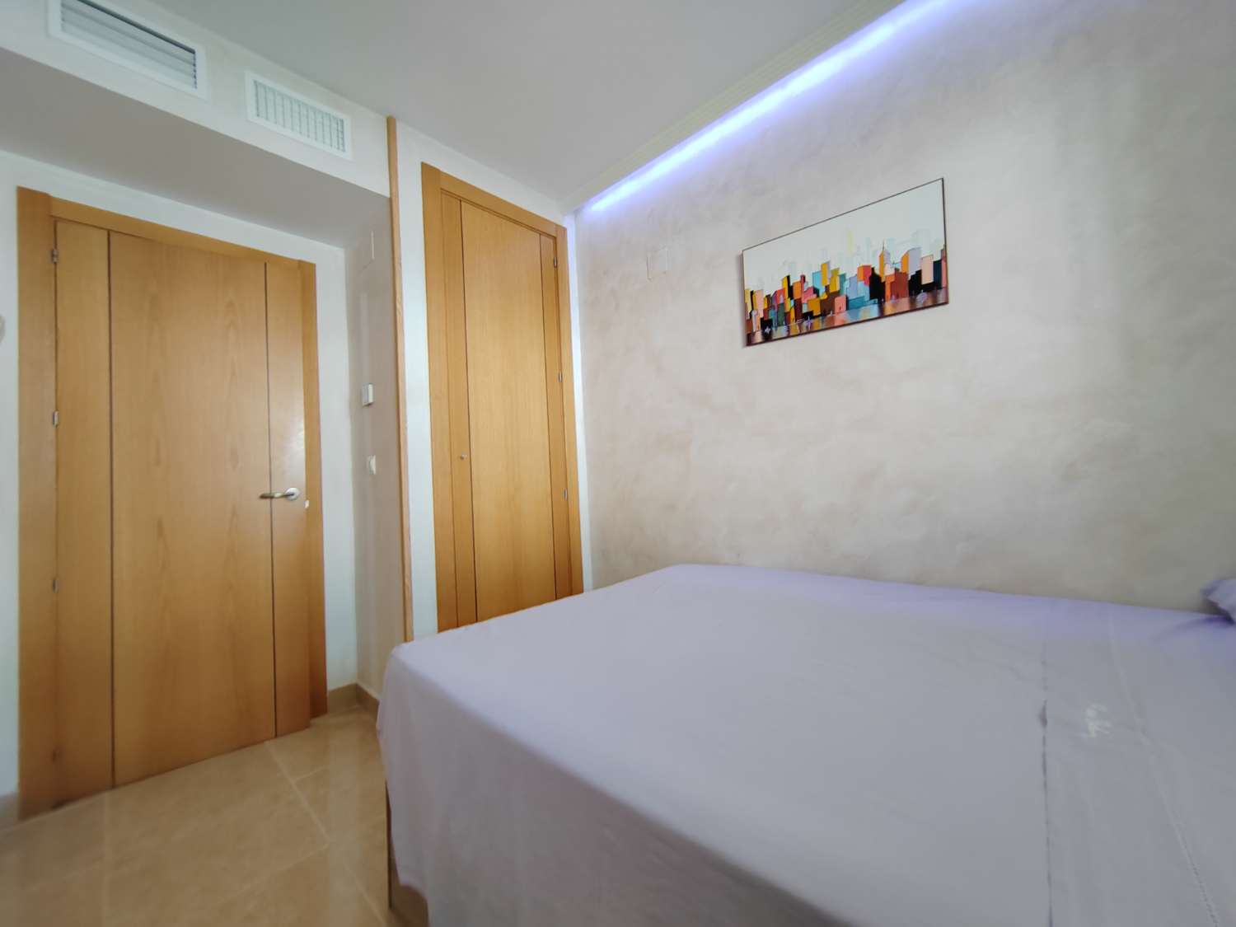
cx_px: 618
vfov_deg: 89.9
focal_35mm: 13
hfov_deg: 106.2
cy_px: 464
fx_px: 464
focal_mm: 2.16
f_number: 2.2
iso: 500
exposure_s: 1/33
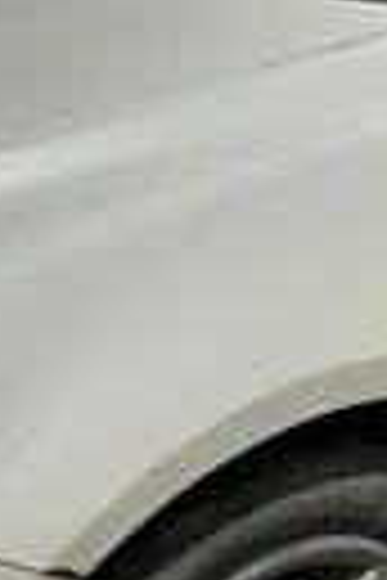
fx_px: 1451
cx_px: -72
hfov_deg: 14.7
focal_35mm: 90
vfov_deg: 21.3
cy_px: 670
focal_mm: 3
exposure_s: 1/5814
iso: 25
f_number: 1.8
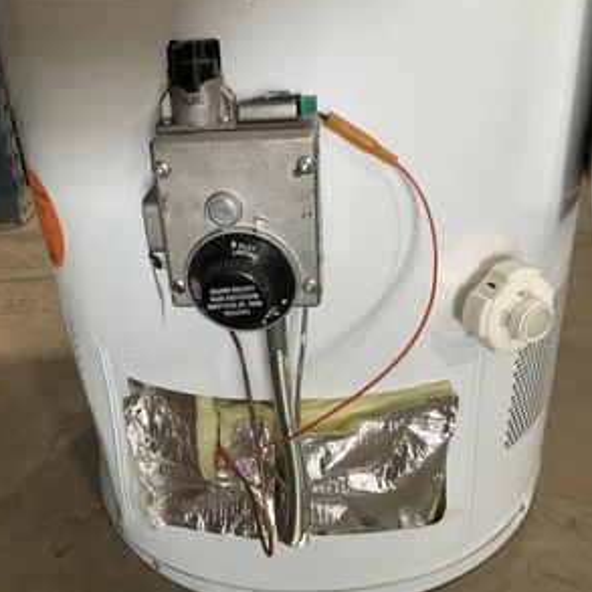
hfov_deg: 47.1
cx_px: 253
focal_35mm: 35
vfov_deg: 47.2
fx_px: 677
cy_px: 295
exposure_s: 1/60
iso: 40
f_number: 1.8
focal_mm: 3
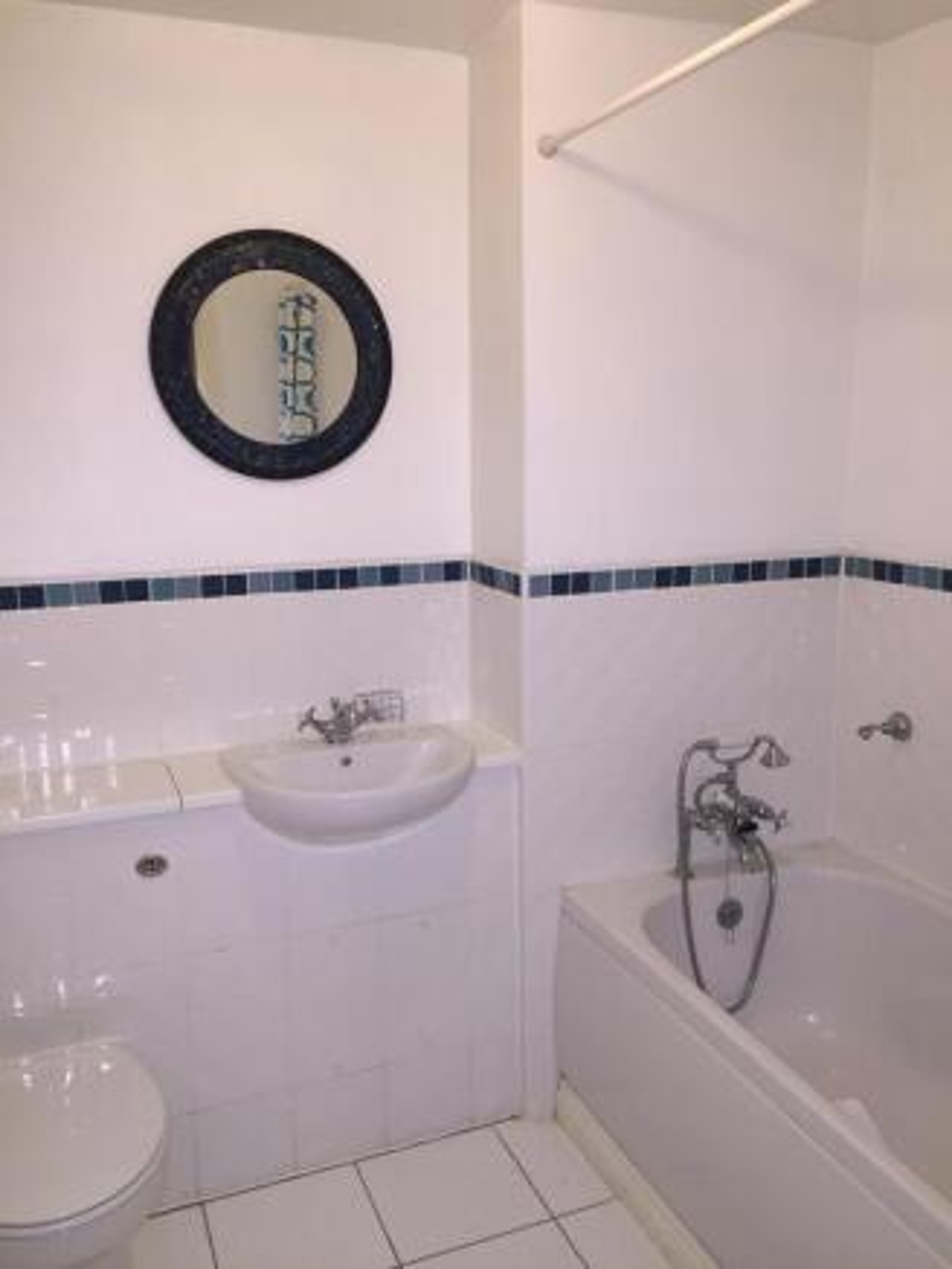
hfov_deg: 48.2
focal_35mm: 29
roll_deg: +0.5
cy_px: 634
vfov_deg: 61.6
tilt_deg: -10.0
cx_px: 476
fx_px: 1063
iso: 100
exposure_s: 1/25
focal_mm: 4.15
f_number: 2.2
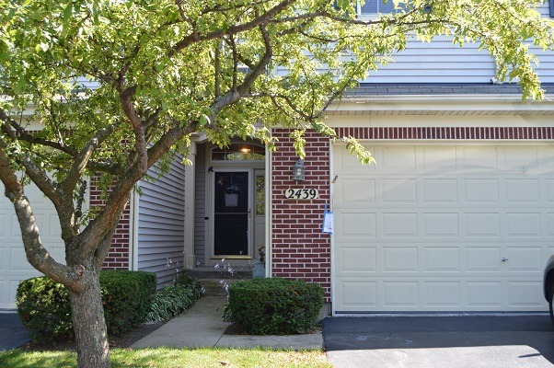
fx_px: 553
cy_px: 184
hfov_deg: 53.2
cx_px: 277
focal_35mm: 36
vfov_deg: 36.8
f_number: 5.6
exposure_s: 1/125
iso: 200
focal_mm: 24
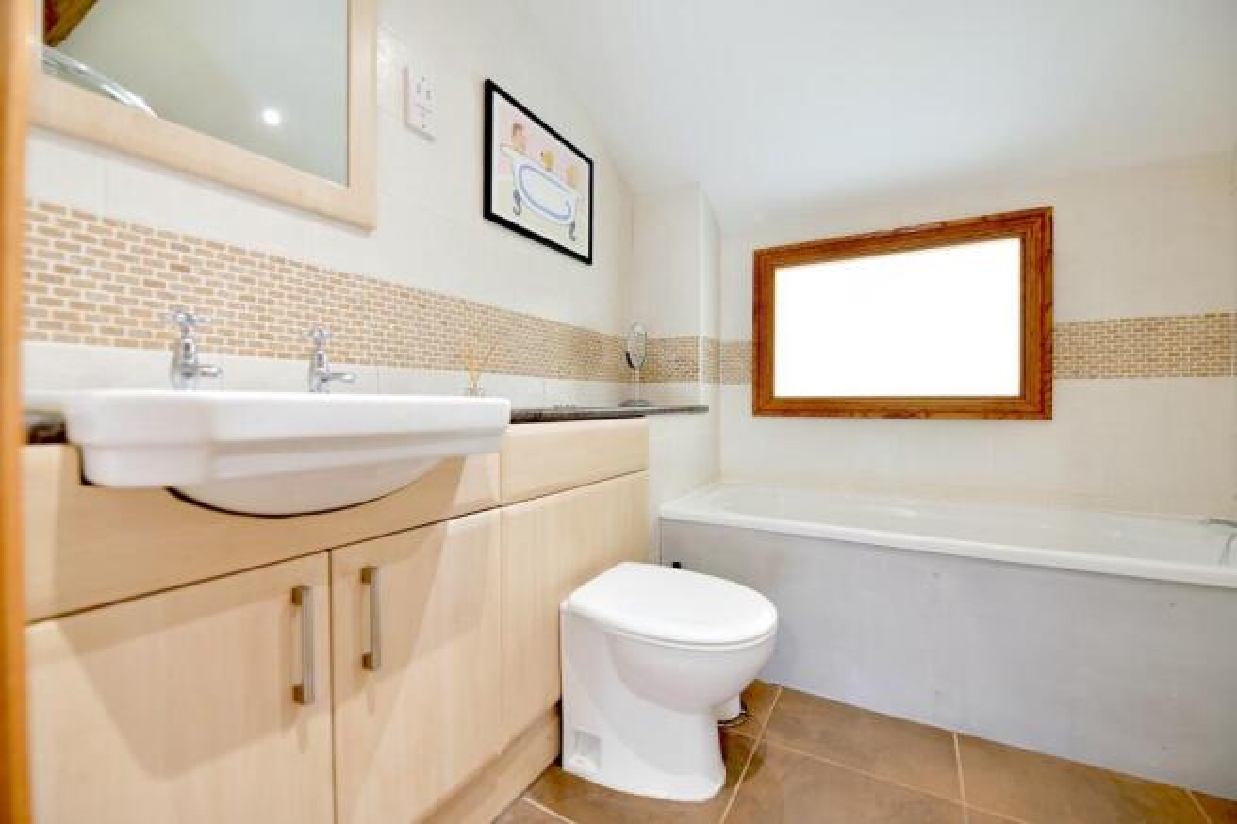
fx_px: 481
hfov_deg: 104.3
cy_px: 412
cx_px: 618
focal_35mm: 14
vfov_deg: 81.2
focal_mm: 14
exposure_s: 1/15
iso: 160
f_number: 3.5
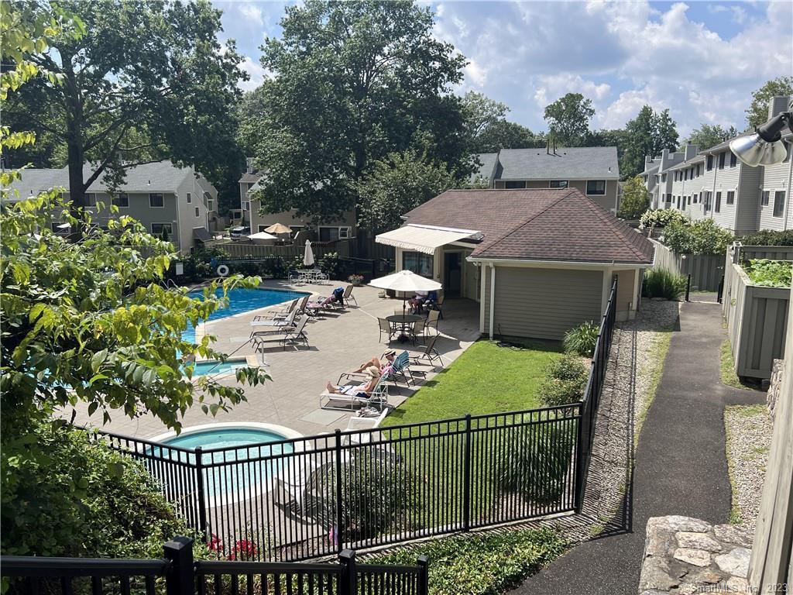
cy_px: 298
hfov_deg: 67.3
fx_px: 596
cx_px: 396
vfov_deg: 53.1
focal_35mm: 26
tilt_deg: -10.2
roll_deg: +0.4
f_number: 1.5
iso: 50
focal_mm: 5.7
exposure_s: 1/3356
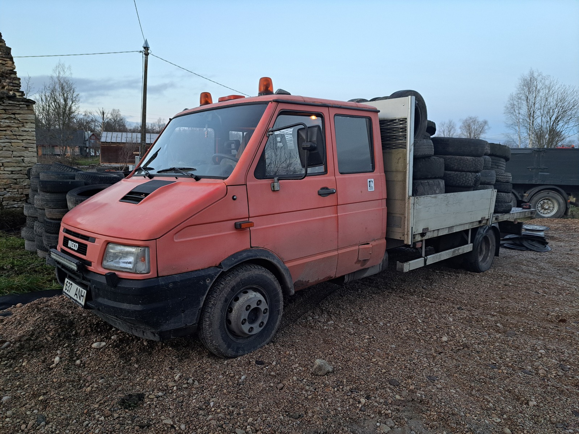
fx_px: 401
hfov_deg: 71.6
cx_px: 290
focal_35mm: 24
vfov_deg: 56.8
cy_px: 217
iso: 100
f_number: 1.8
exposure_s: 1/50
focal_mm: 5.23
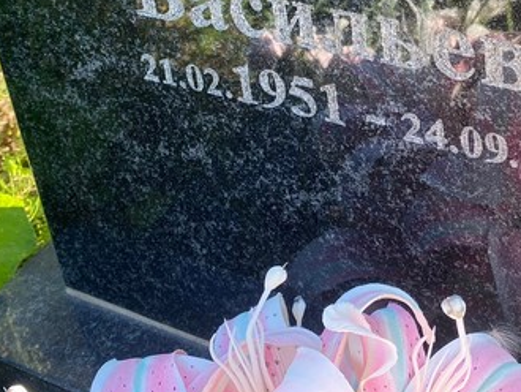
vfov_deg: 21.7
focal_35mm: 63
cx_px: 369
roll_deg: +6.7
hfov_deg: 30.3
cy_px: -73
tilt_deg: -26.9
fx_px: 949
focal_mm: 4.25
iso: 32
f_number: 1.8
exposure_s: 1/187
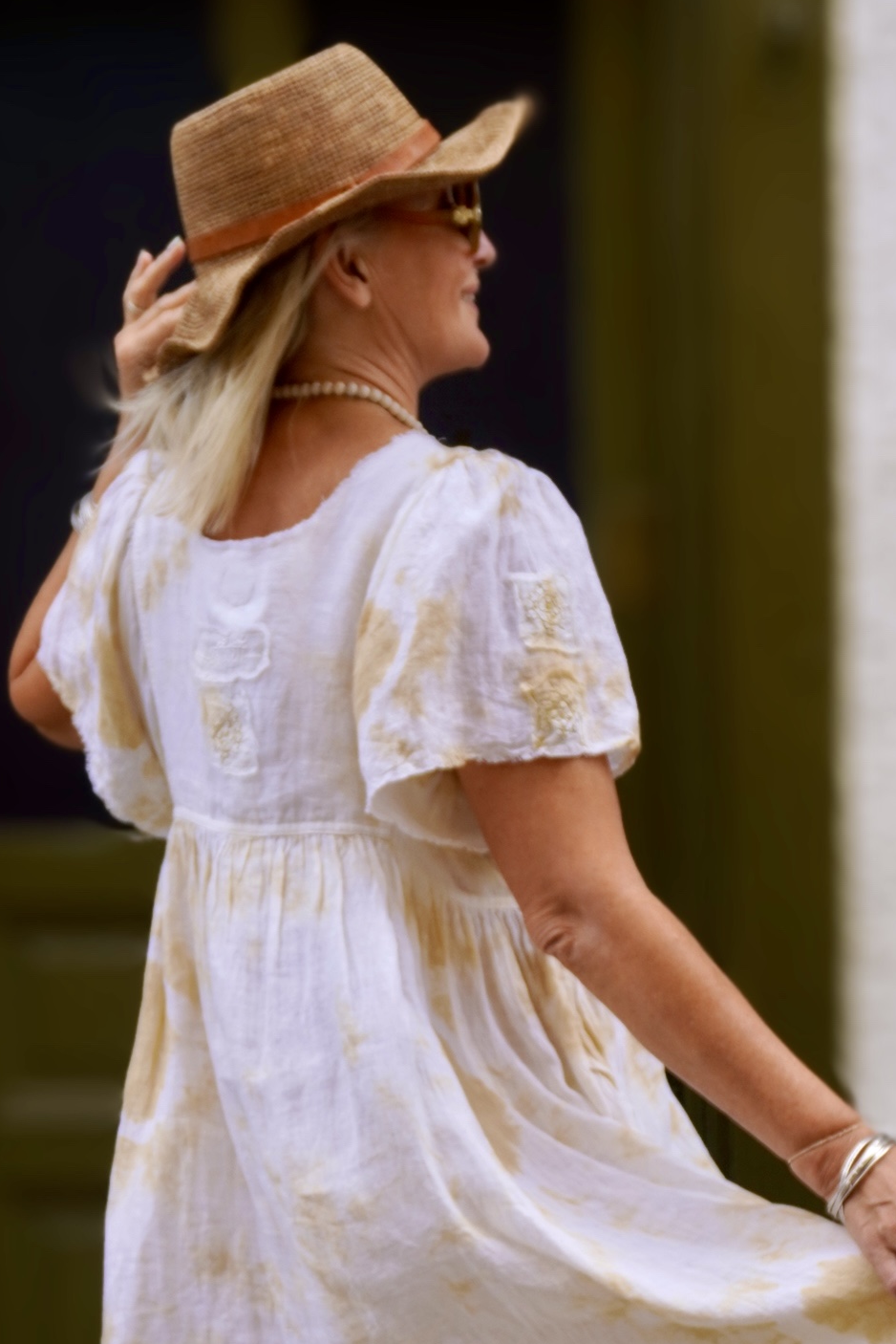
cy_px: 1217
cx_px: 547
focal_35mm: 71
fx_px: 2649
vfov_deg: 27.4
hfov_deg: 19.2
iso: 100
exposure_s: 1/320
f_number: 5
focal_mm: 26
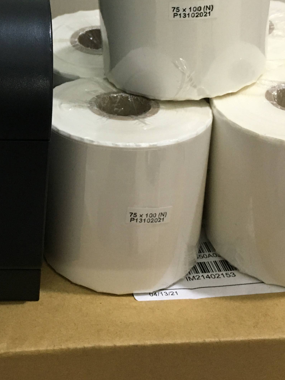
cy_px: 118
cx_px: 26
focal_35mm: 55
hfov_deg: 25.7
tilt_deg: -30.8
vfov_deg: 34.5
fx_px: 604
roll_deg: +0.6
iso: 160
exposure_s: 1/33
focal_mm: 4.15
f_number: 2.2
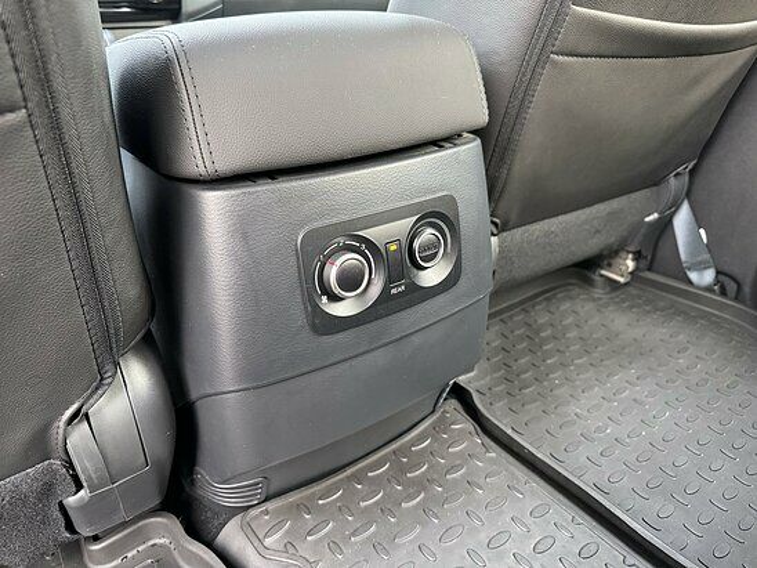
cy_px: 284
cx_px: 378
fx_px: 525
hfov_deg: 71.6
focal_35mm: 24
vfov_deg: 56.8
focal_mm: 6.76
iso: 800
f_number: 1.78
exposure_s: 1/60
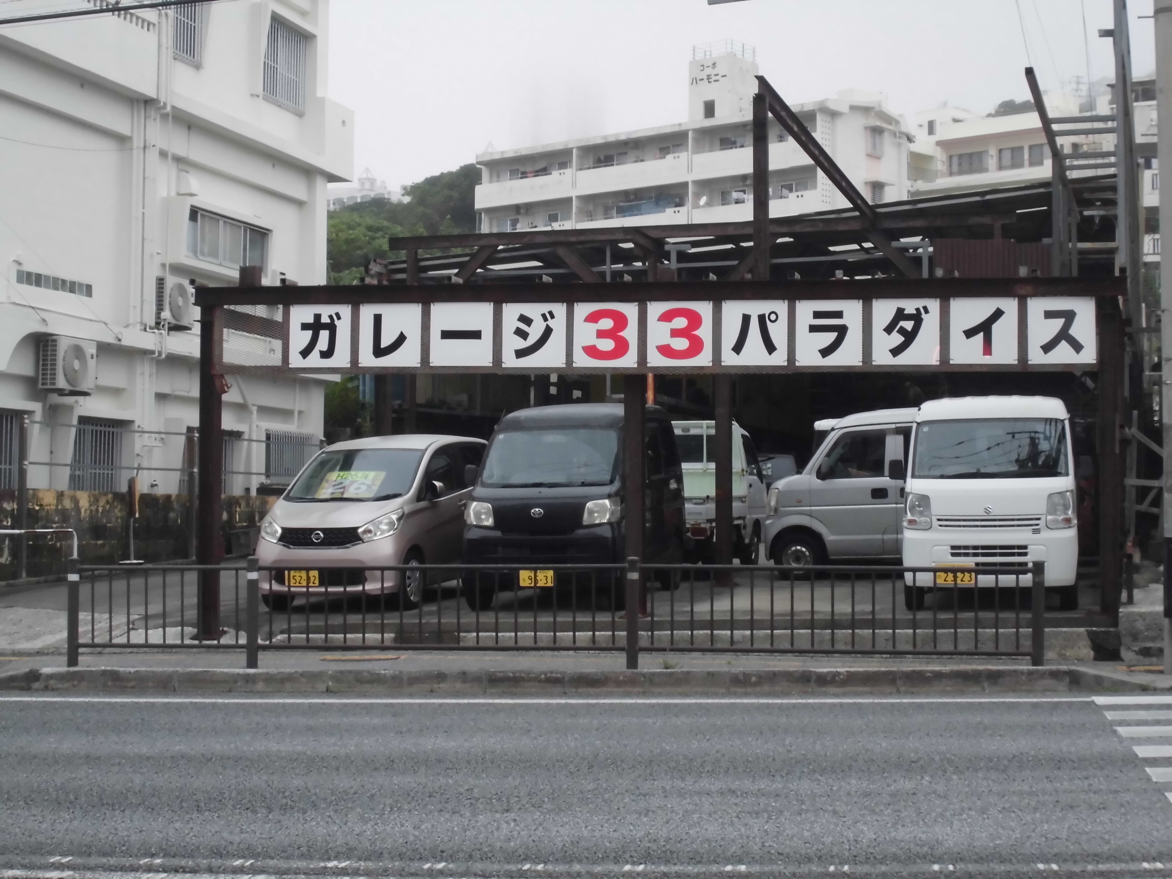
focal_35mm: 56
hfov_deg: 34.3
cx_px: 586
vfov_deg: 26.1
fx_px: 1896
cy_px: 440
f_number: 5.2
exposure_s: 1/60
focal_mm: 10.1
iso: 400
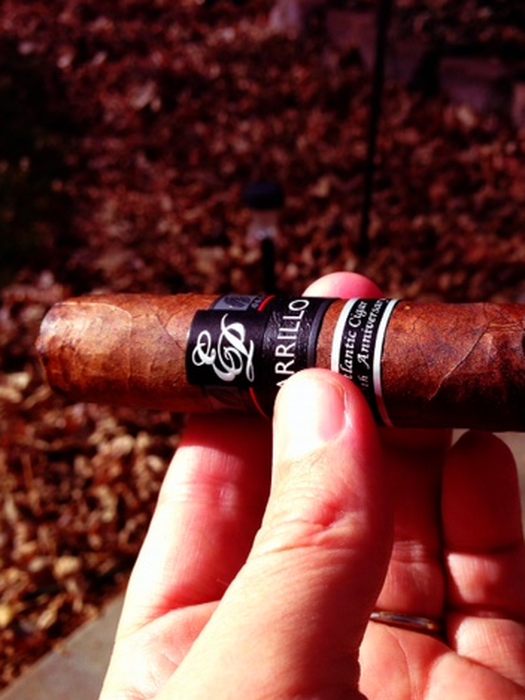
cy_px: 354
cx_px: 412
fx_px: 910
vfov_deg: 42.1
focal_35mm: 45
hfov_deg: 31.5
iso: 50
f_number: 2.4
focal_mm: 4.13
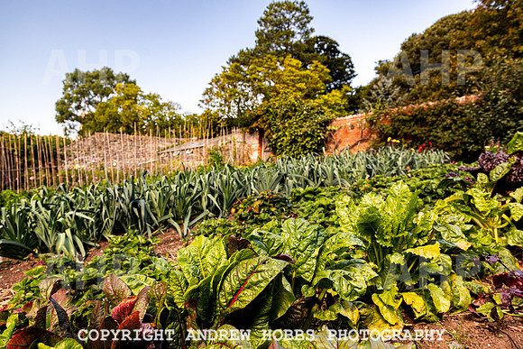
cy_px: 173
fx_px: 352
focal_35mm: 24
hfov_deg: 73.2
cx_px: 259
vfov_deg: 52.7
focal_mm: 24
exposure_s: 1/160
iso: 160
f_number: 5.6
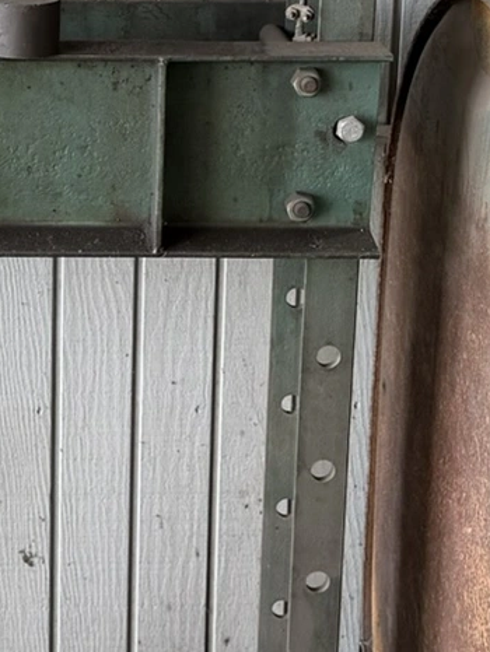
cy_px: 133
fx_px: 1942
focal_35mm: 103
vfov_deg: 18.9
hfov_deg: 14.1
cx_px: -55
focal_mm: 6.76
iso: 80
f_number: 1.78
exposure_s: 1/120
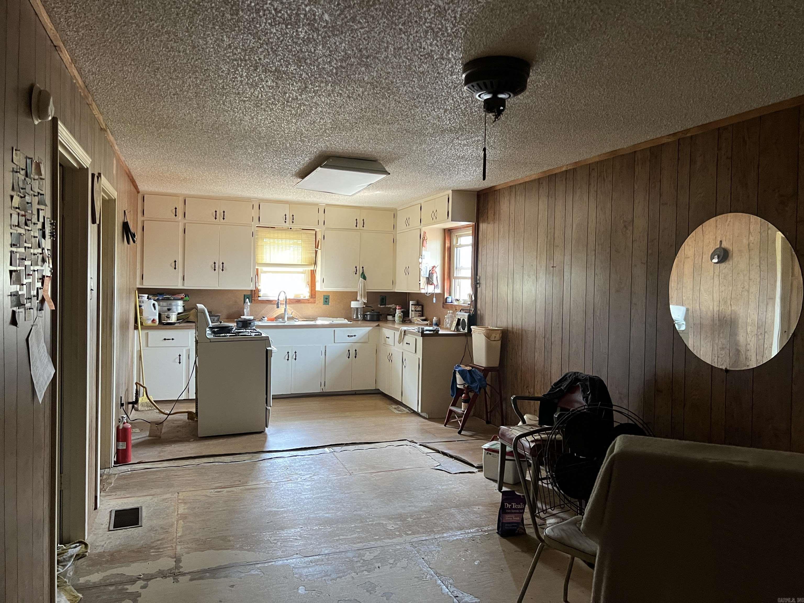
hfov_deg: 67.3
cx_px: 402
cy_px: 302
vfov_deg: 53.1
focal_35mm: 26
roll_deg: -1.1
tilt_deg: -2.7
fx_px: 604
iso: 320
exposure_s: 1/60
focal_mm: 5.7
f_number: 1.5
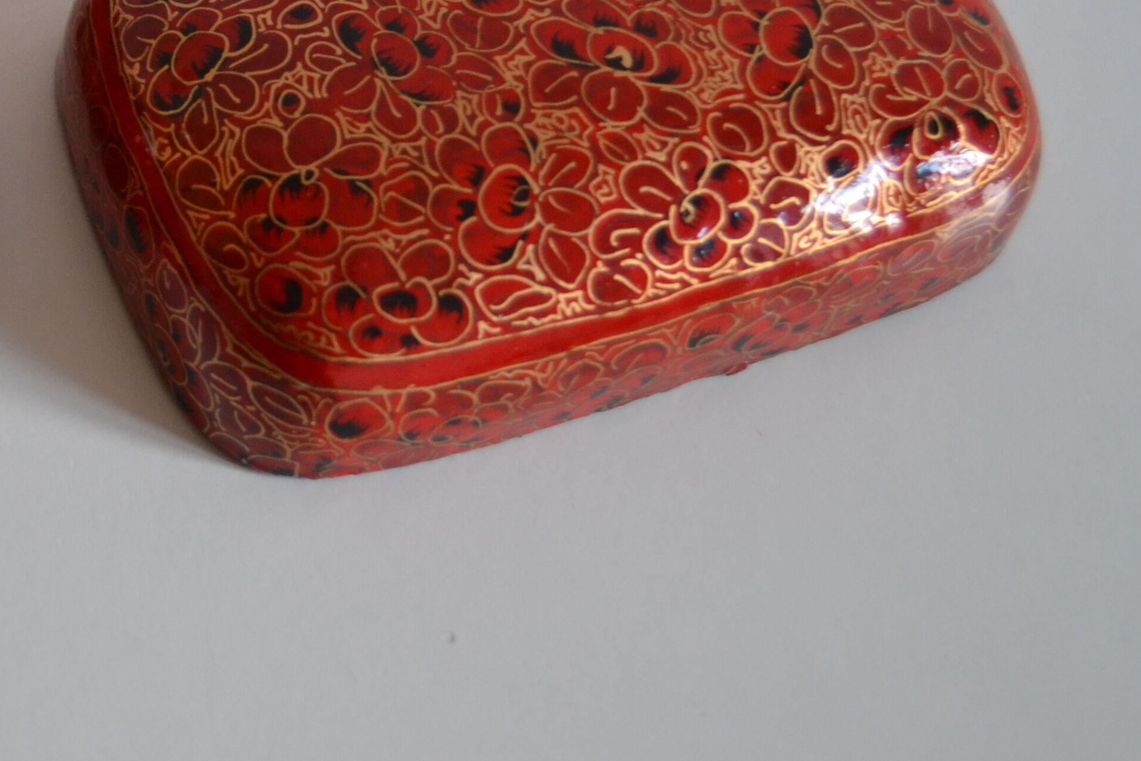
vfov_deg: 15.5
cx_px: -83
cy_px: -32
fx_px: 2726
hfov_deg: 22.4
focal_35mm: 86
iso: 400
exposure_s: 1/30
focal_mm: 24
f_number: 4
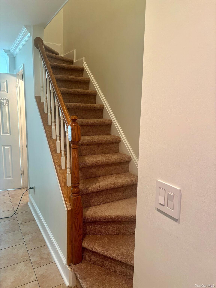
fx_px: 216
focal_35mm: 26
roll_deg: -0.7
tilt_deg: -9.8
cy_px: 144
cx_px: 108
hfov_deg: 53.1
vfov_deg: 67.3
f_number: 1.6
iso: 125
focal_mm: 5.96
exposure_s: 1/60
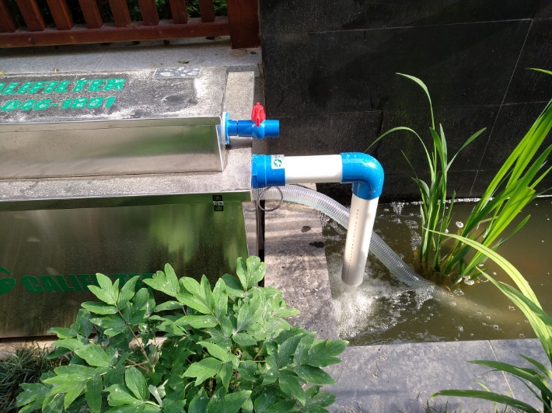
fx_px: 351
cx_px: 276
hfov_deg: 76.4
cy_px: 206
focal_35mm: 22
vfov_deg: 61.1
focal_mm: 3.81
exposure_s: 1/100
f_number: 2.2
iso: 125
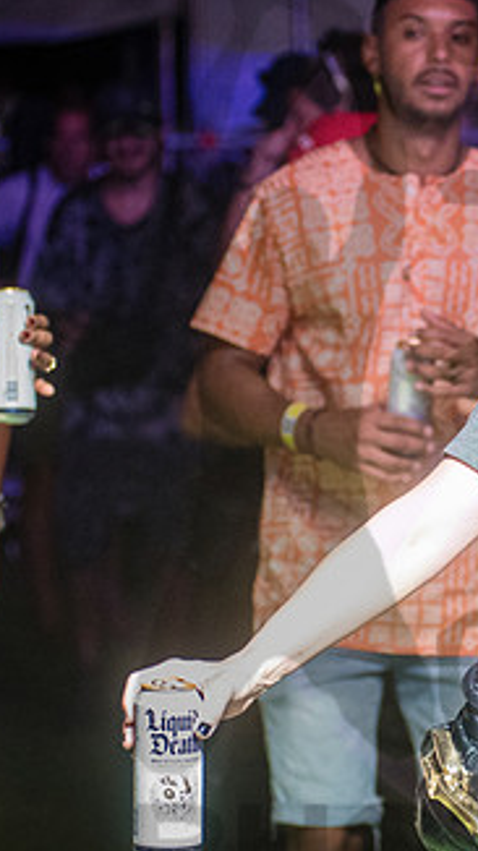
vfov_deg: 11.6
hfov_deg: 6.4
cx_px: 721
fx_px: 4198
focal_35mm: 186
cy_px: 395
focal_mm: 80
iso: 5000
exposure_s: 1/500
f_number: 3.5
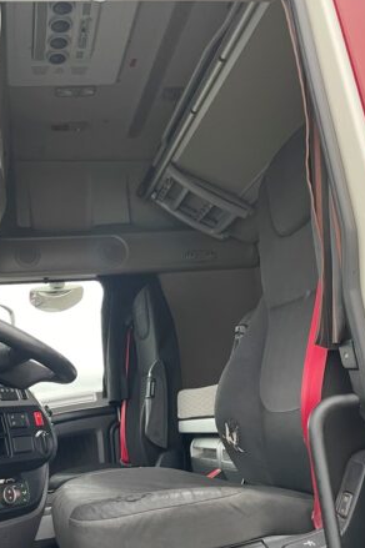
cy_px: 270
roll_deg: +3.4
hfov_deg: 35.2
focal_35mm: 37
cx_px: 96
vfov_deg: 51.9
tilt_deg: +15.0
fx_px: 564
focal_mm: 4.2
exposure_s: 1/60
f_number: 1.6
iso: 125
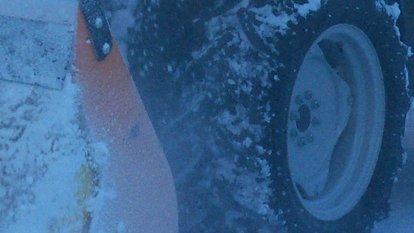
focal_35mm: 565
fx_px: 6203
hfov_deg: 3.8
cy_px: -162
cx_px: 76
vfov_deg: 2.1
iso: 160
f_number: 5.5
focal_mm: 26
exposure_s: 1/320
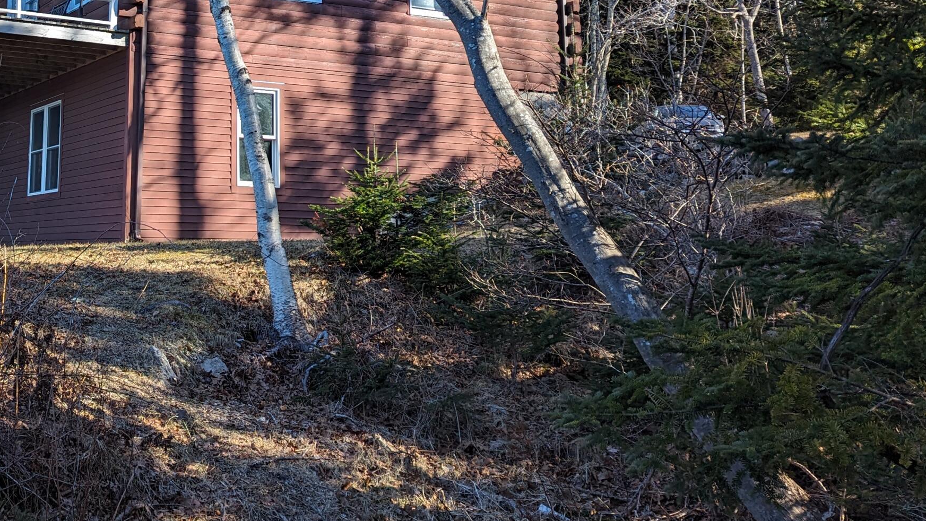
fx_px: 1105
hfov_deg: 43.8
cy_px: 53
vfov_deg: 25.7
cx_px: 216
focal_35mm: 45
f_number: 1.85
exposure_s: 1/750
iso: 44
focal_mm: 6.81
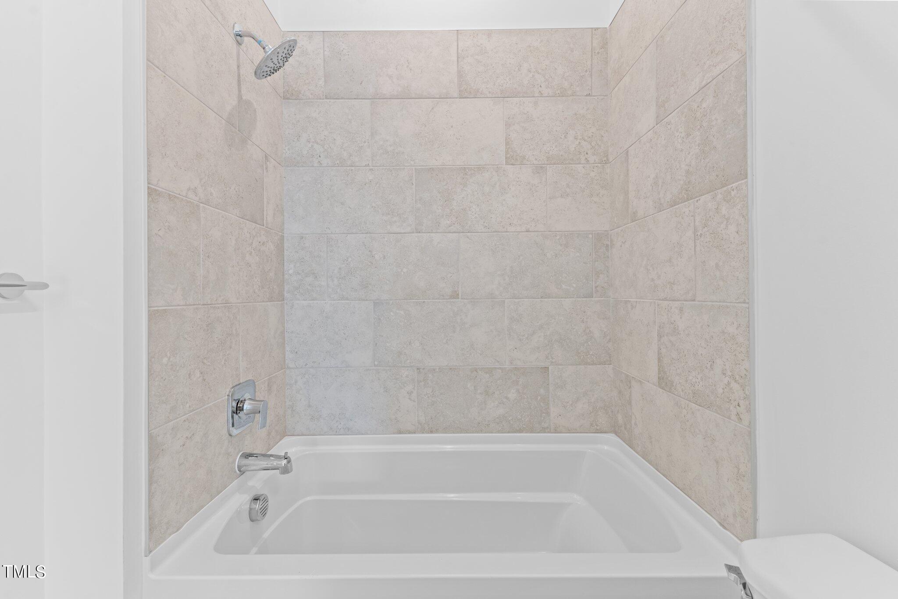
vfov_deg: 77.3
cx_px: 449
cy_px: 300
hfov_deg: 100.4
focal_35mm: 15
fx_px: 374
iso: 400
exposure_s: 1/6
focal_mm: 15
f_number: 7.1
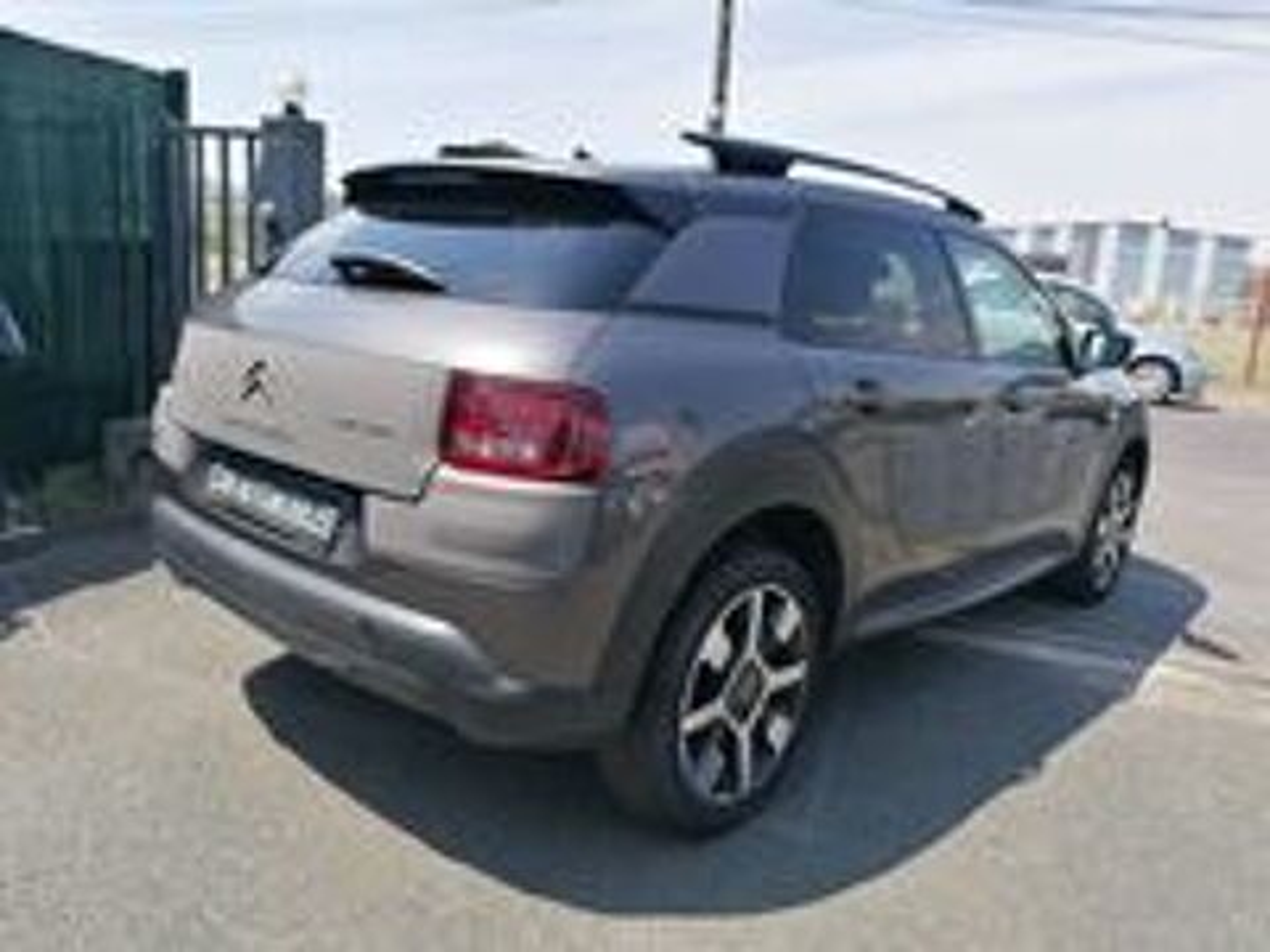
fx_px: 991
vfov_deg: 51.4
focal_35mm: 27
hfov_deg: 65.3
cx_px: 635
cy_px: 476
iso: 50
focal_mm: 4.75
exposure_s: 1/1028
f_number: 1.8
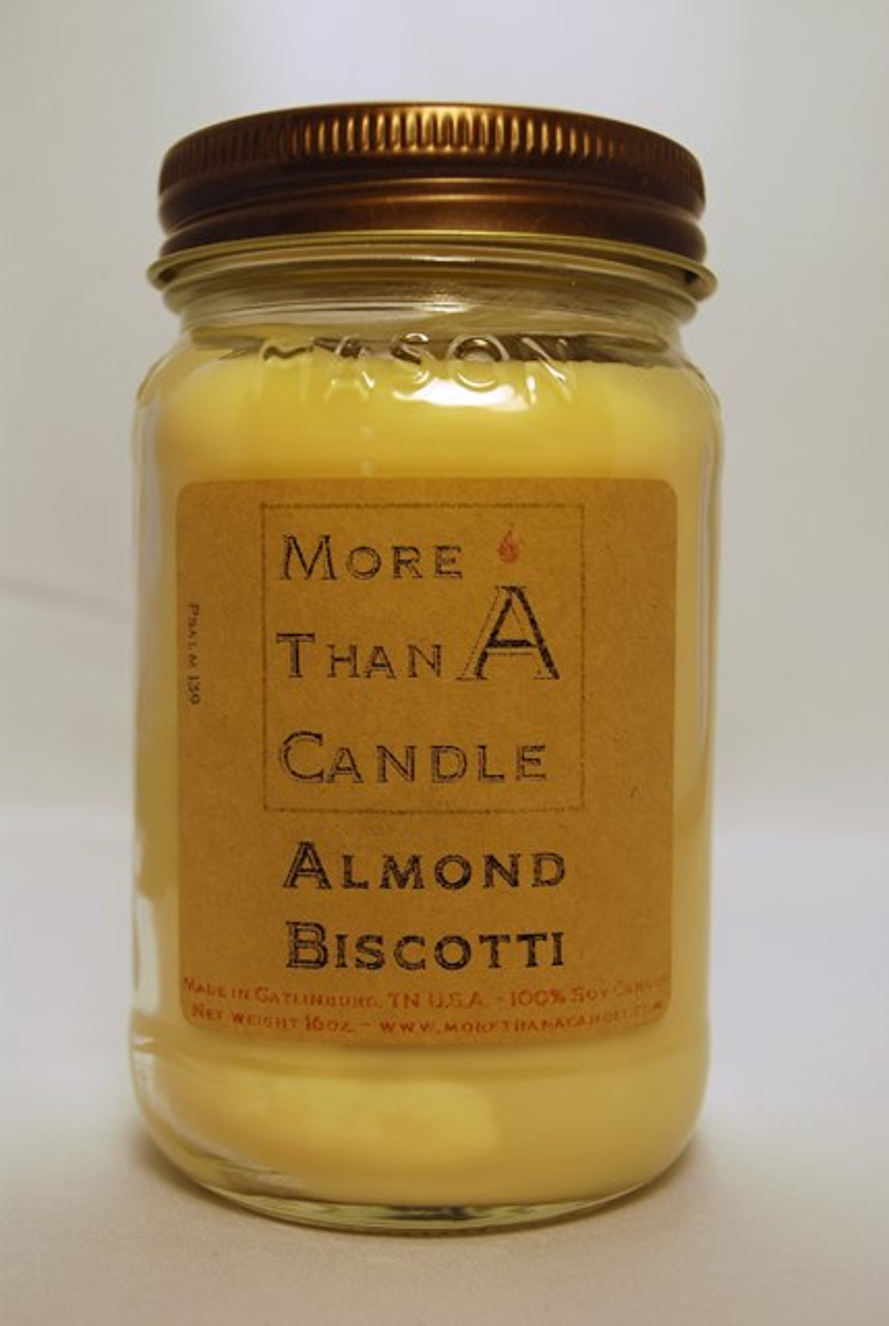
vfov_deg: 41.1
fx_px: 1771
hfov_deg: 28.2
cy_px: 663
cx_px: 444
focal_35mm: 48
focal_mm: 32
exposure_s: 1/125
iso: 200
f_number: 5.6
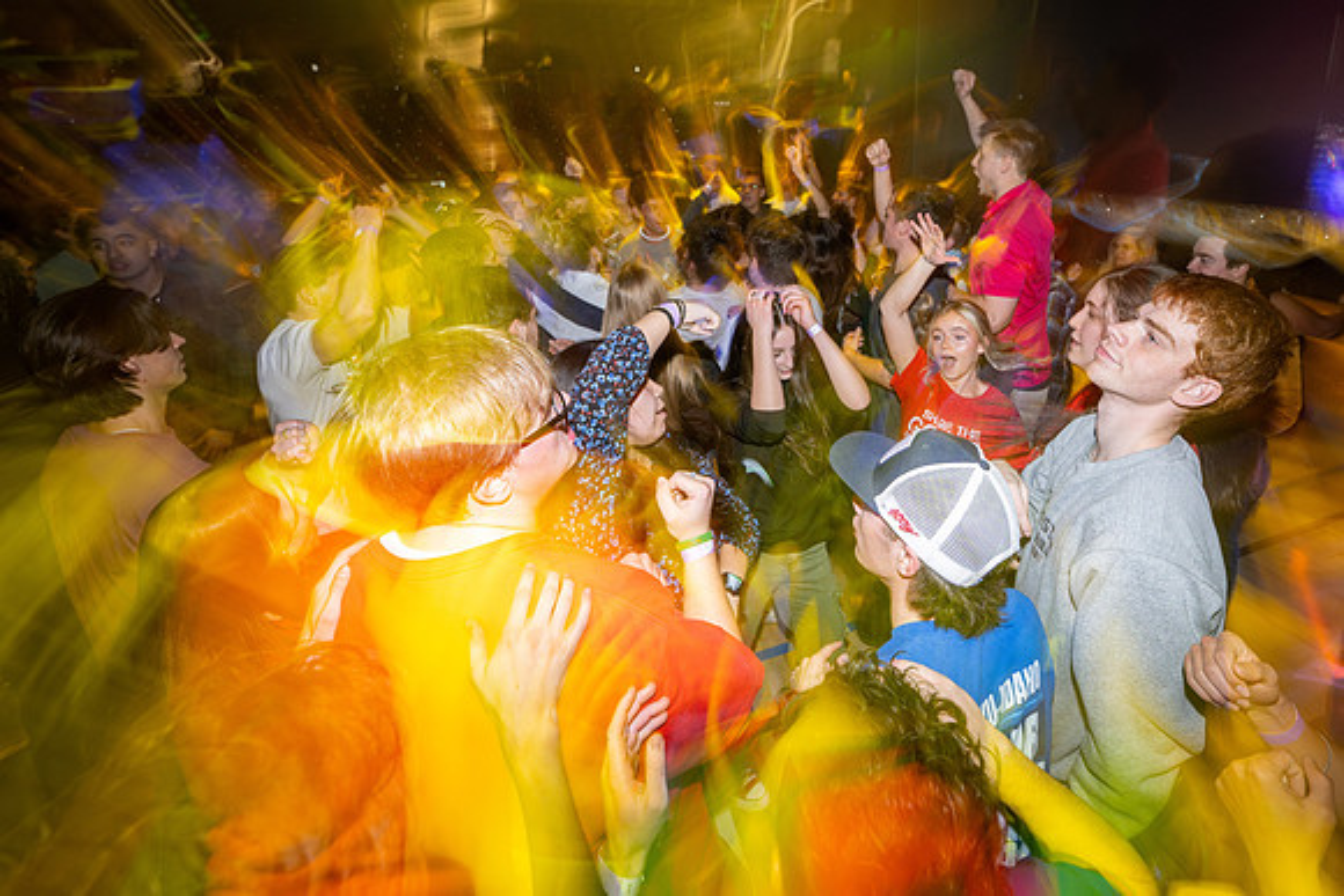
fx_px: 836
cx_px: 785
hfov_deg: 77.0
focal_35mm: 22
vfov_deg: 55.8
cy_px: 339
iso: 640
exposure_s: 1/2.5
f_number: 5
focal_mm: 18
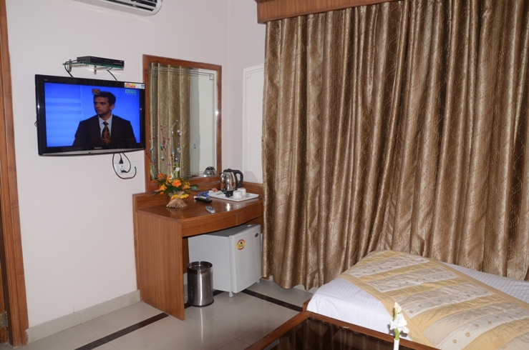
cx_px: 264
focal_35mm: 27
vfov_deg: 47.8
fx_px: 396
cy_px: 175
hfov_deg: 67.5
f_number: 5.6
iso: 1000
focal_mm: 18
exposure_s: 1/60
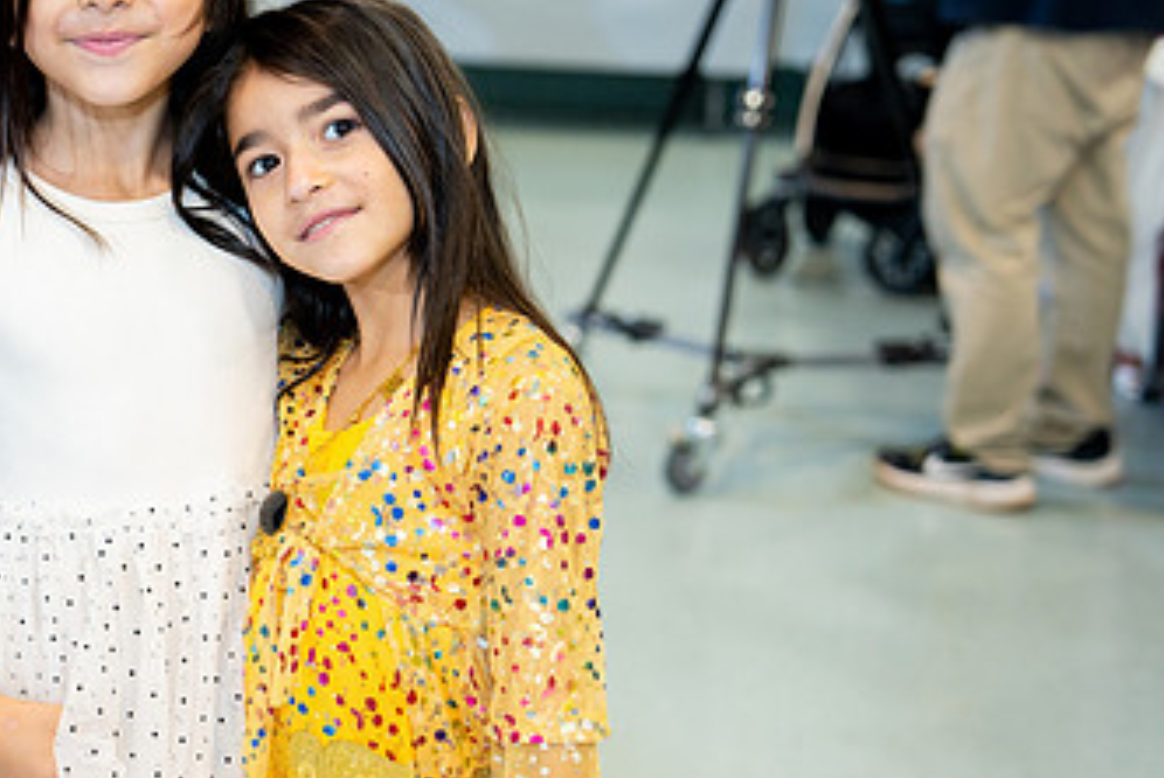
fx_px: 2654
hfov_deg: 24.2
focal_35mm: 82
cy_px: 415
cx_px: 165
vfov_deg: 16.7
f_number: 2.8
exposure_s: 1/160
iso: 800
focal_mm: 47
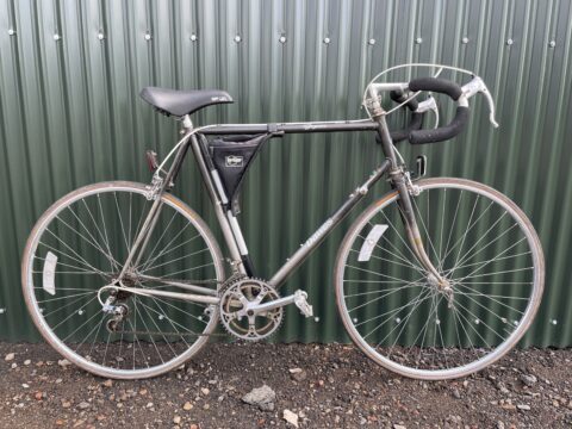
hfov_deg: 67.3
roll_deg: -0.4
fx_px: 430
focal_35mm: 26
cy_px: 214
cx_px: 286
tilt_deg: -11.8
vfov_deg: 53.1
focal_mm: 4.2
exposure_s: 1/226
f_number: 1.6
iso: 32
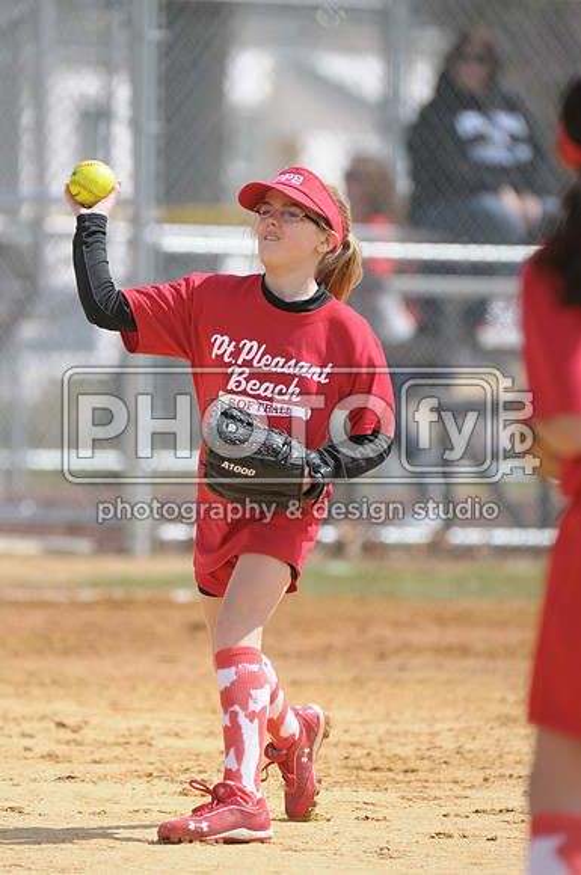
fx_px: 12018
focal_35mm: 495
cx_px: 290
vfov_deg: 4.2
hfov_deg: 2.8
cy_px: 438
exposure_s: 1/2500
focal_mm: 330
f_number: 4
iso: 400
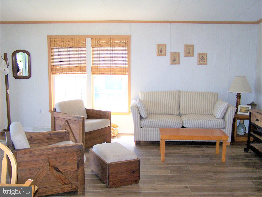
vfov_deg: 37.7
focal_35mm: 38
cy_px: 98
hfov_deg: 49.0
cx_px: 131
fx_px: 288
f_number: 2.8
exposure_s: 1/90
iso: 140
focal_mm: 6.3
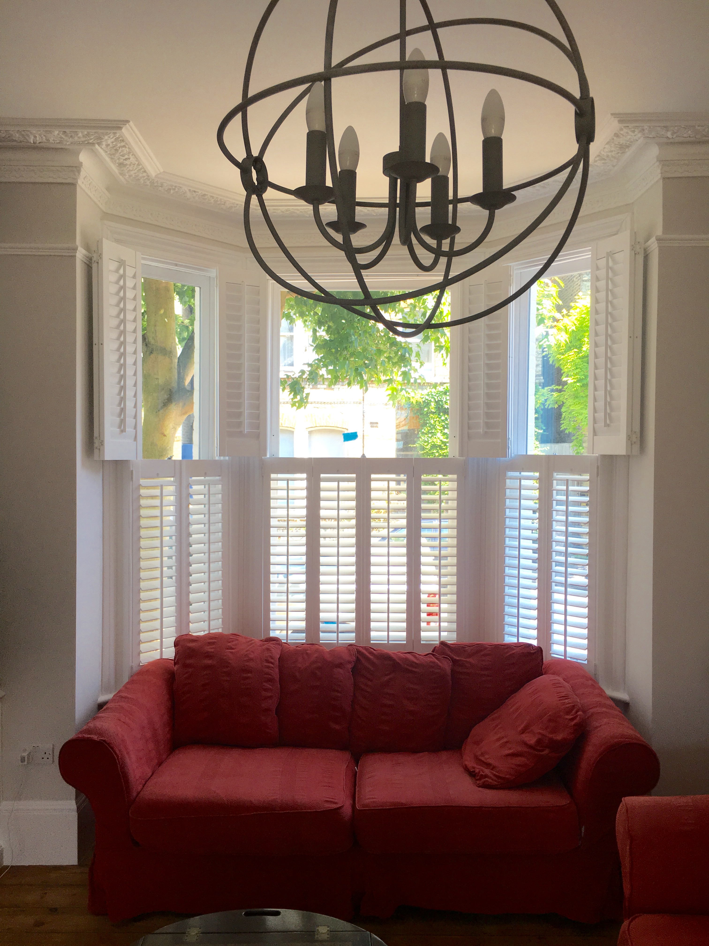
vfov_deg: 61.7
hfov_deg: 48.2
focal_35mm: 29
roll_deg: +0.4
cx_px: 354
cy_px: 473
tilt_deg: -1.4
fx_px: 792
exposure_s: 1/100
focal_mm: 4.15
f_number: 2.2
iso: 32
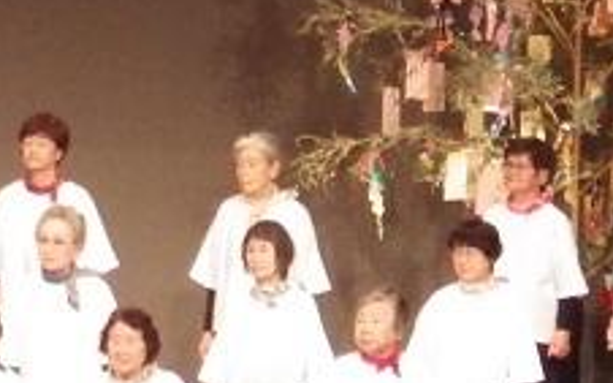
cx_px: -738
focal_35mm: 483
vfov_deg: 2.7
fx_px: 8065
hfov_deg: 4.3
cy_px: 201
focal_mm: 18.4
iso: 640
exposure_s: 1/60
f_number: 4.6
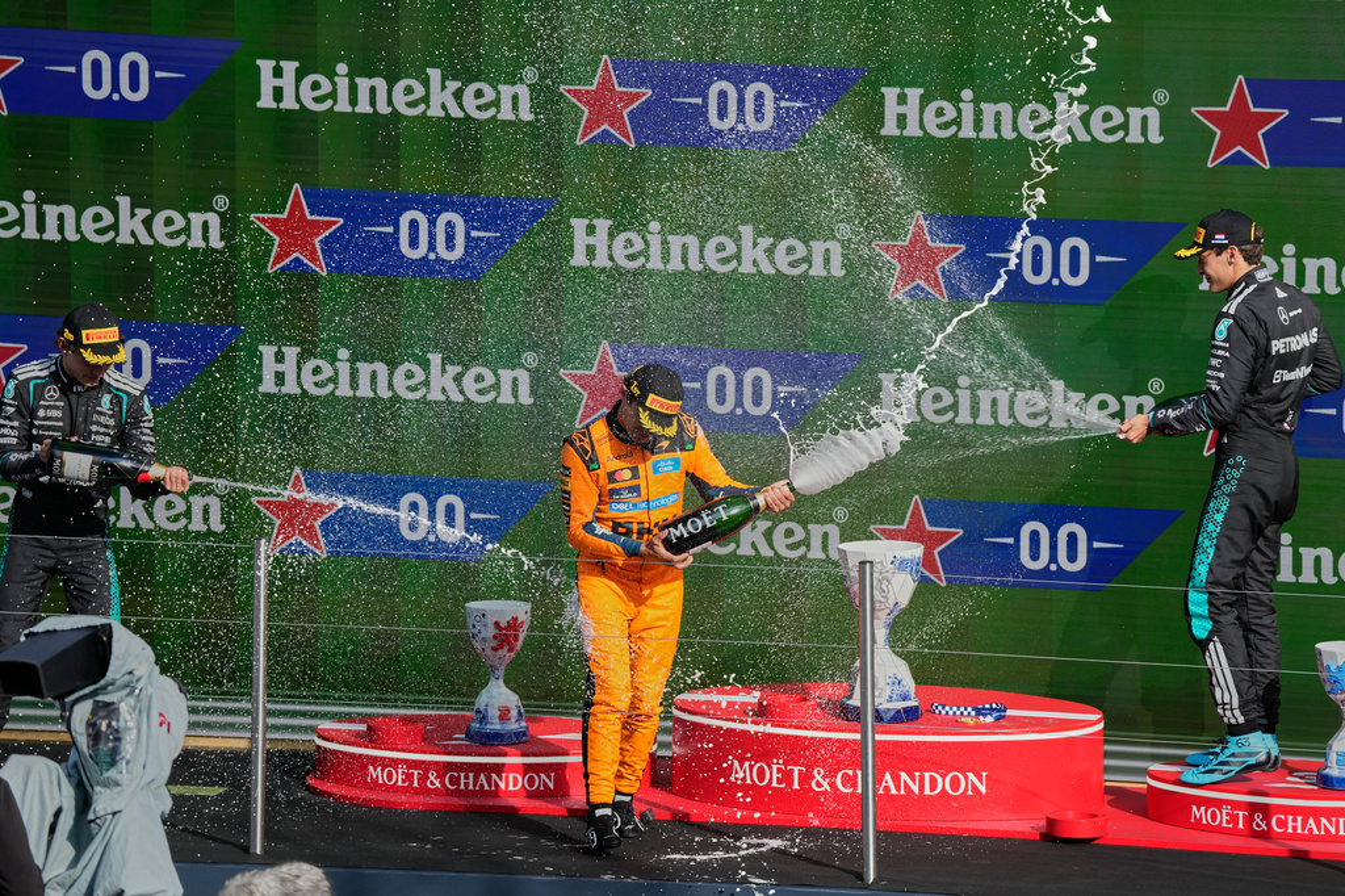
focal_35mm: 474
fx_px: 17702
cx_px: 672
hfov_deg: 4.4
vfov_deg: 2.9
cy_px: 448
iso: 500
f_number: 7.1
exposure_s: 1/1250
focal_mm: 474
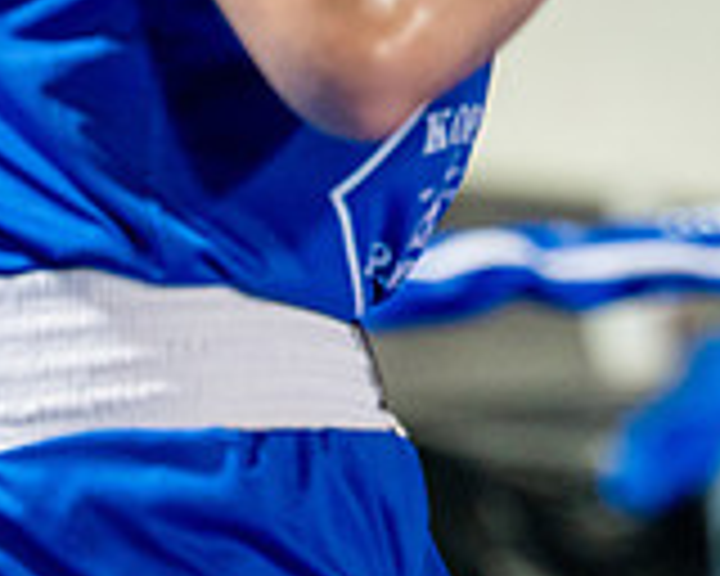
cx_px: 896
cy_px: -146
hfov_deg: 3.8
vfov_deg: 3.0
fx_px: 10846
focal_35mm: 509
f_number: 2
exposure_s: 1/800
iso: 4000
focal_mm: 150
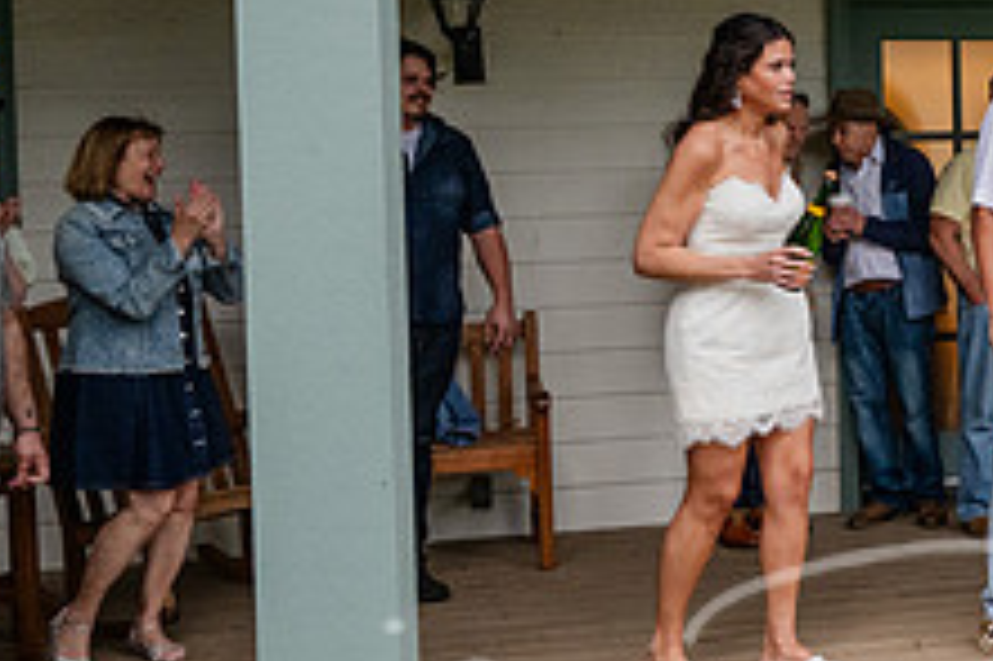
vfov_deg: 21.4
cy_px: 209
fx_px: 1736
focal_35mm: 63
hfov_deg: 28.6
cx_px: 1128
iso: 2200
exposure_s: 1/250
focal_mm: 24
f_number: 2.8
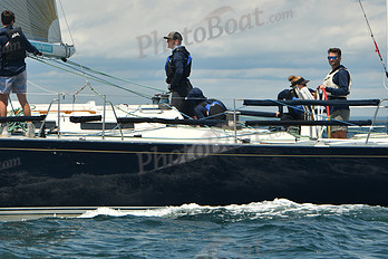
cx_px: 79
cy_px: 103
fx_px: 2425
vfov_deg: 6.1
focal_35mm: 225
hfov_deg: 9.1
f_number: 8
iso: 320
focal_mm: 135
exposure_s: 1/640
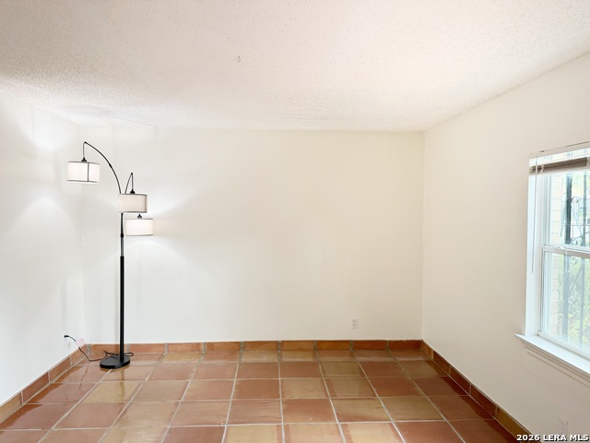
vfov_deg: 56.8
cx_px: 295
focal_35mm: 24
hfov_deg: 71.6
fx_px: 409
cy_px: 222
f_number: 1.78
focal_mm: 6.76
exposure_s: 1/120
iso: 160
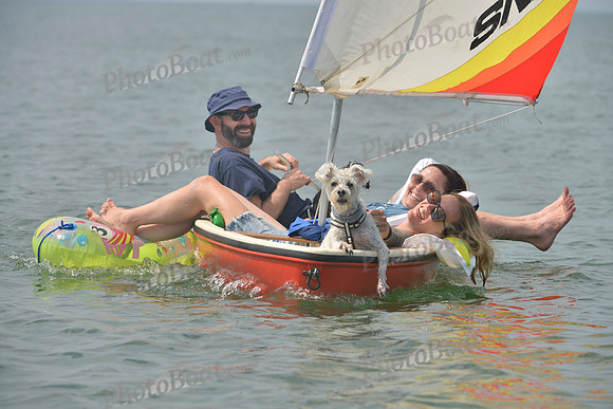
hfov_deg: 10.3
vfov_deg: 6.9
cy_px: 204
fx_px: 3406
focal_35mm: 200
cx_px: 306
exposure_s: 1/1000
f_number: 7.1
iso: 200
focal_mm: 200
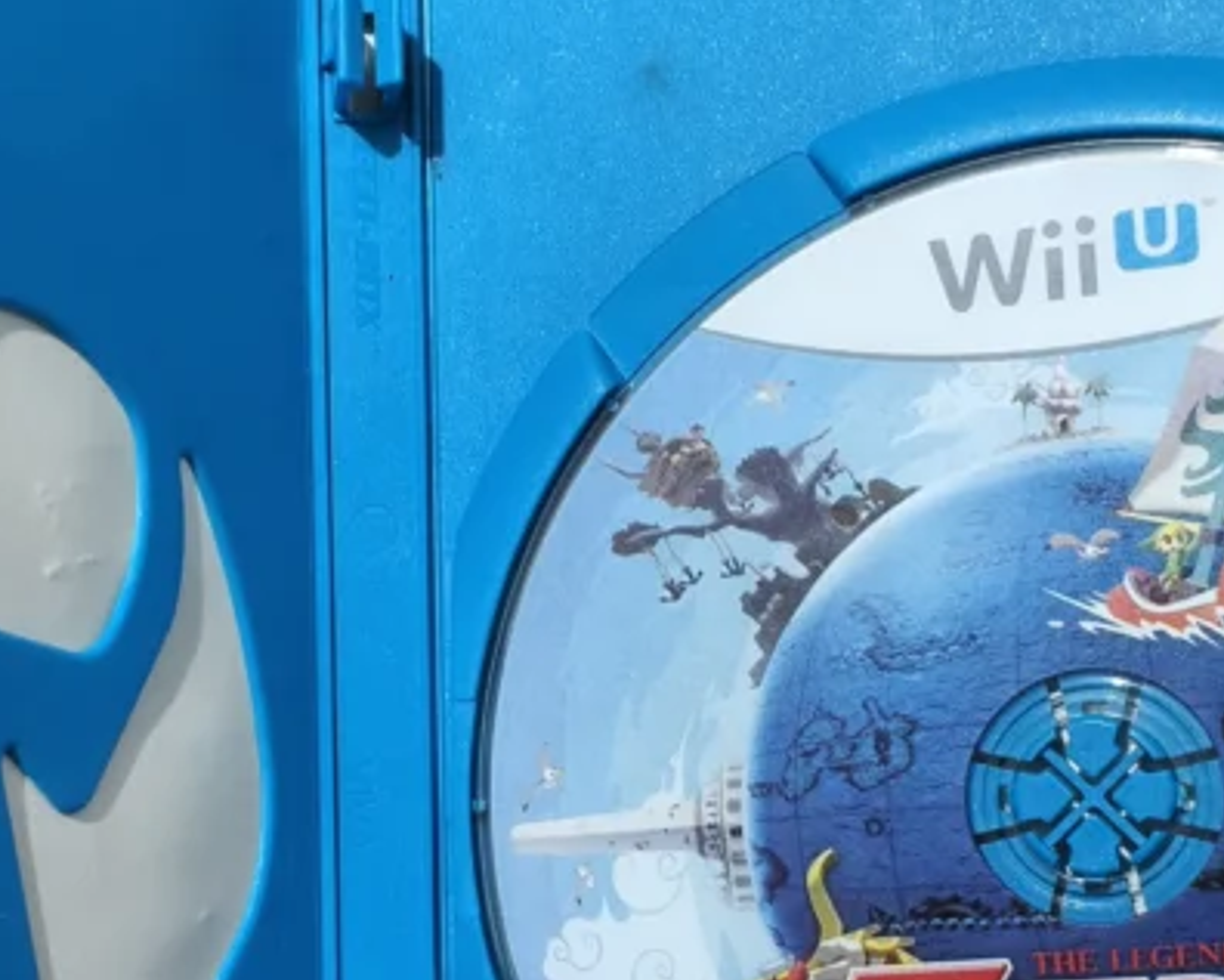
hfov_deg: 27.9
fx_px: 2464
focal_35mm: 68
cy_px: 795
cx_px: 581
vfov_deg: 22.2
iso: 1328
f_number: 1.6
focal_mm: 4.11
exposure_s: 1/30
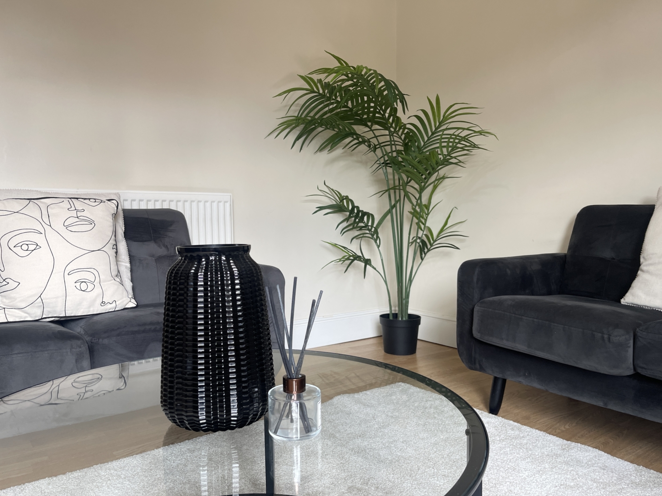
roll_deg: +0.5
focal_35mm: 26
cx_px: 321
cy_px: 257
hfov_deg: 67.3
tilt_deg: -6.1
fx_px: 497
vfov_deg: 53.0
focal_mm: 5.1
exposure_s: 1/100
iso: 100
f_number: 1.6
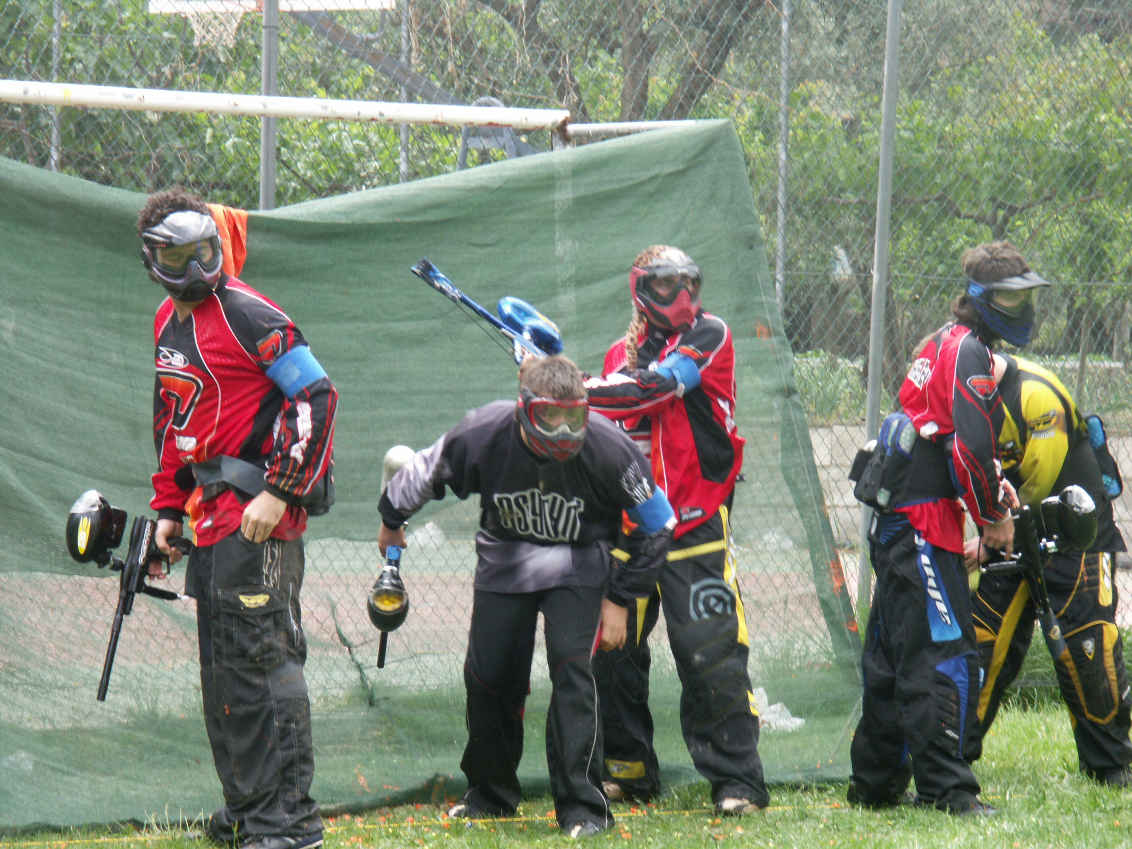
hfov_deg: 9.9
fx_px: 6540
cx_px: 566
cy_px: 424
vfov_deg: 7.4
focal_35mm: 200
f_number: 7.1
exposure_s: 1/50
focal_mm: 50.8
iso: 100
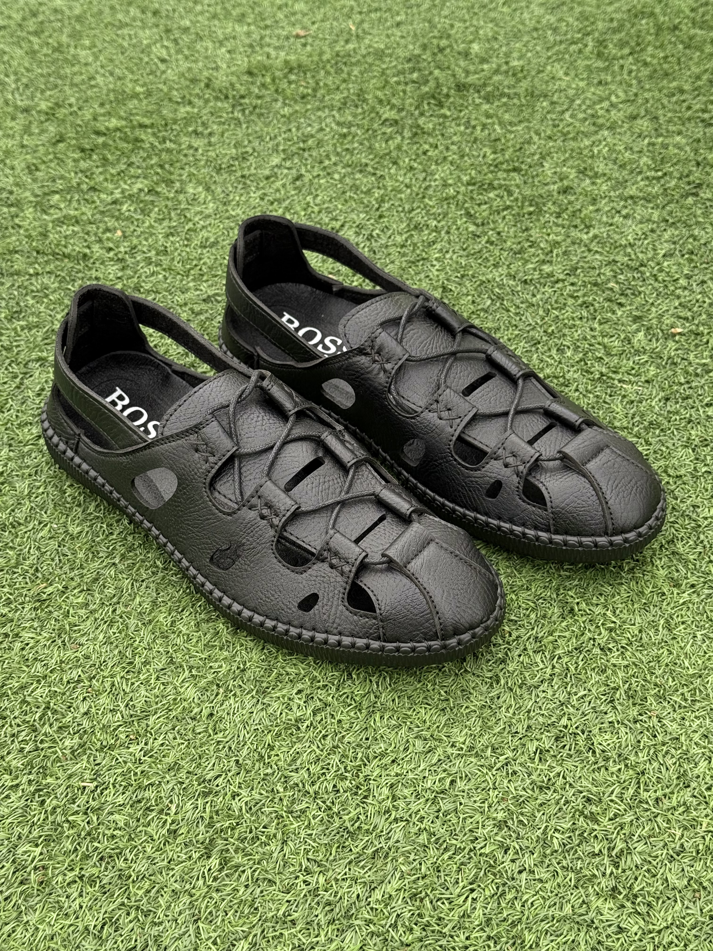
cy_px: 476
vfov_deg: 39.7
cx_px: 356
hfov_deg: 30.3
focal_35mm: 48
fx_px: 1318
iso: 100
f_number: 1.78
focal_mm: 6.76
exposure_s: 1/293
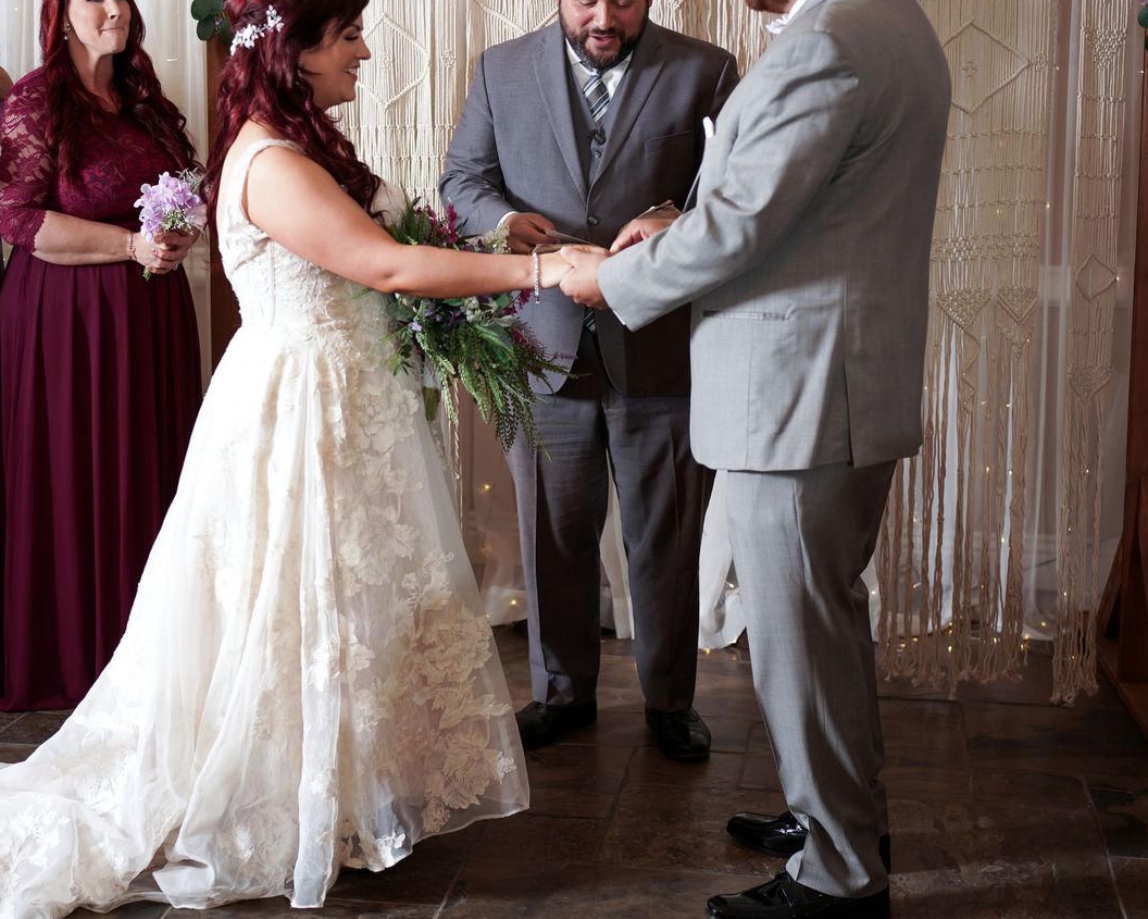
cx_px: 490
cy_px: 380
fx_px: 2039
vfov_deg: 25.4
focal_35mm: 60
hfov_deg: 31.4
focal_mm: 45
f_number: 2.5
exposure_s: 1/125
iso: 100
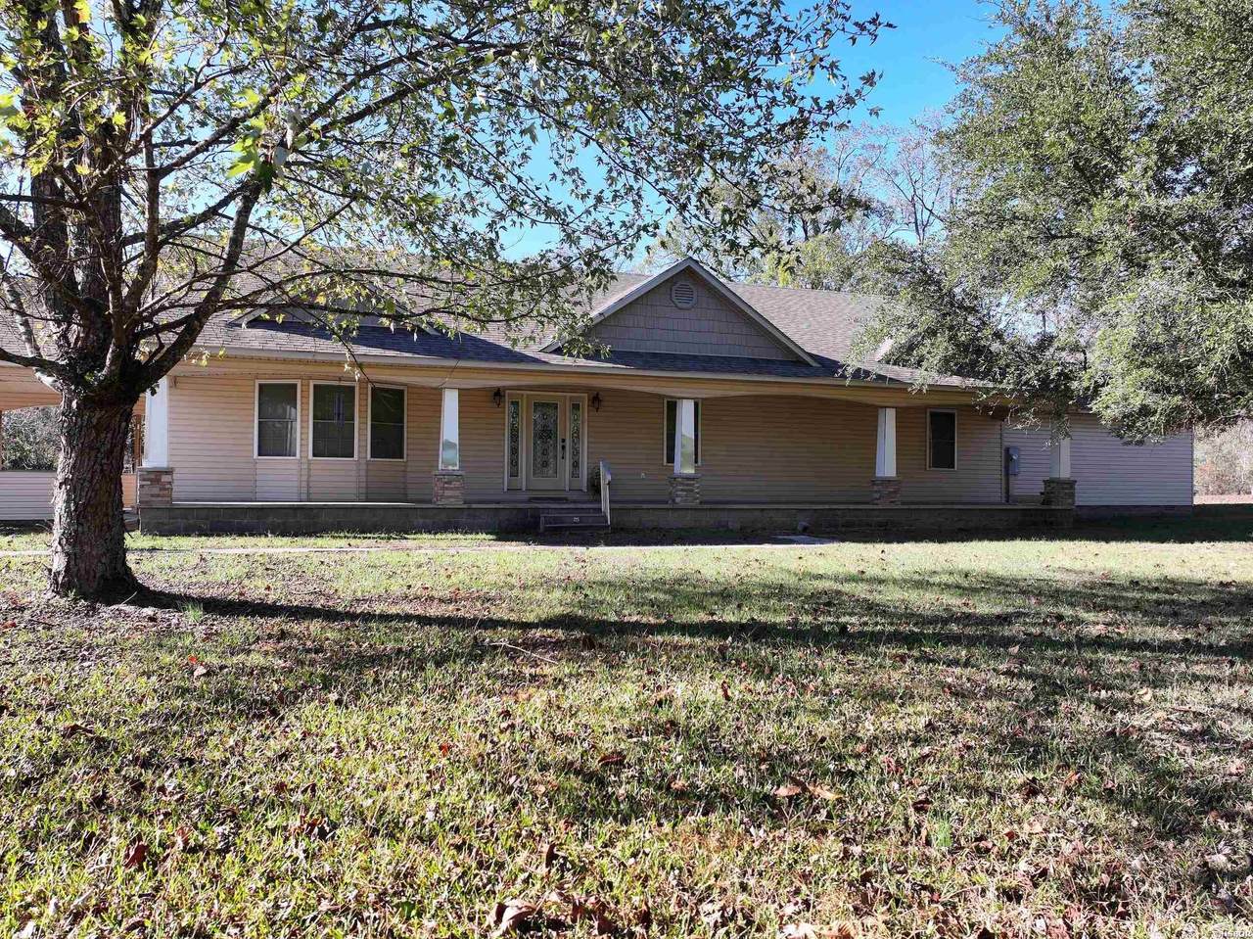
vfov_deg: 56.8
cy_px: 470
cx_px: 626
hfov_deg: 71.6
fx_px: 868
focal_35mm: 24
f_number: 2.8
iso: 110
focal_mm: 12.29
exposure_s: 1/640
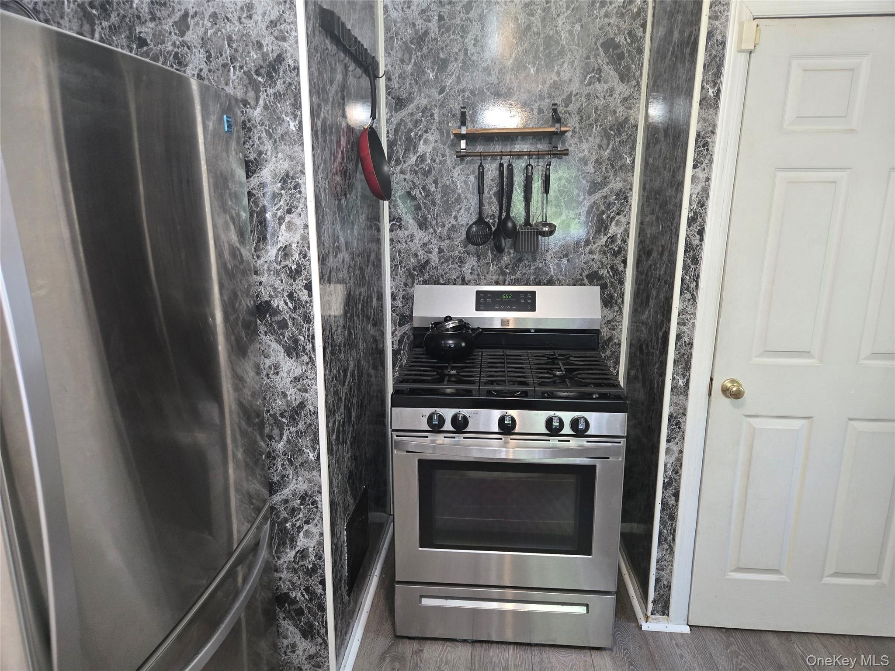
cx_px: 448
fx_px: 595
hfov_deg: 73.9
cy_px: 336
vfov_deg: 58.9
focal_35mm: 23
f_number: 1.8
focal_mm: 5.4
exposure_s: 1/120
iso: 640
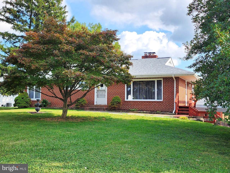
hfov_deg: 73.9
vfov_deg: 58.8
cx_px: 115
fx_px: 153
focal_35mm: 23
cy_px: 86
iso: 12
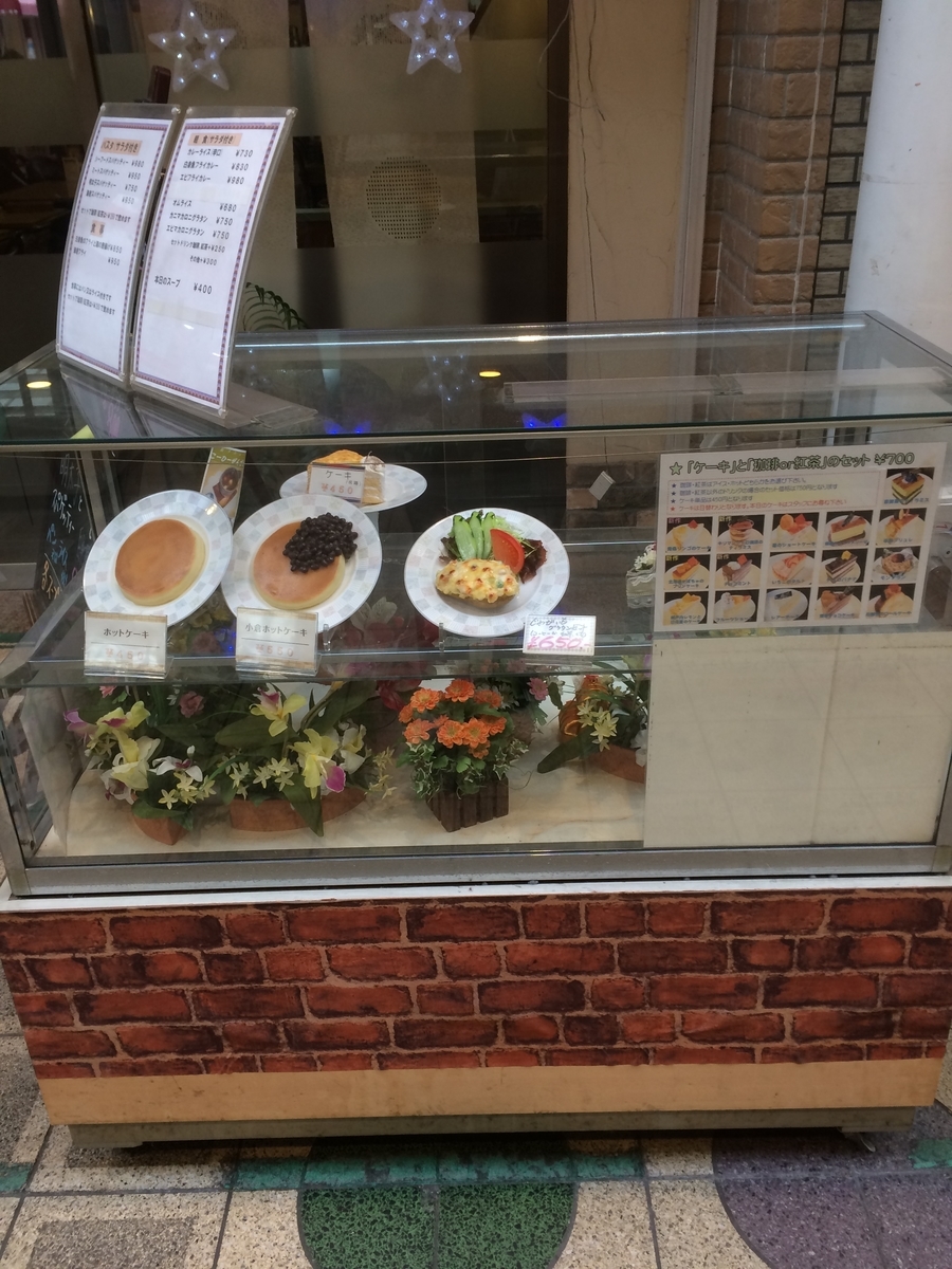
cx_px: 476
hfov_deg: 48.2
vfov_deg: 61.7
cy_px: 634
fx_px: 1063
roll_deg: +4.3
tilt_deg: -27.5
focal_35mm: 29
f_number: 2.2
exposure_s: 1/40
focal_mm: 4.15
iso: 40
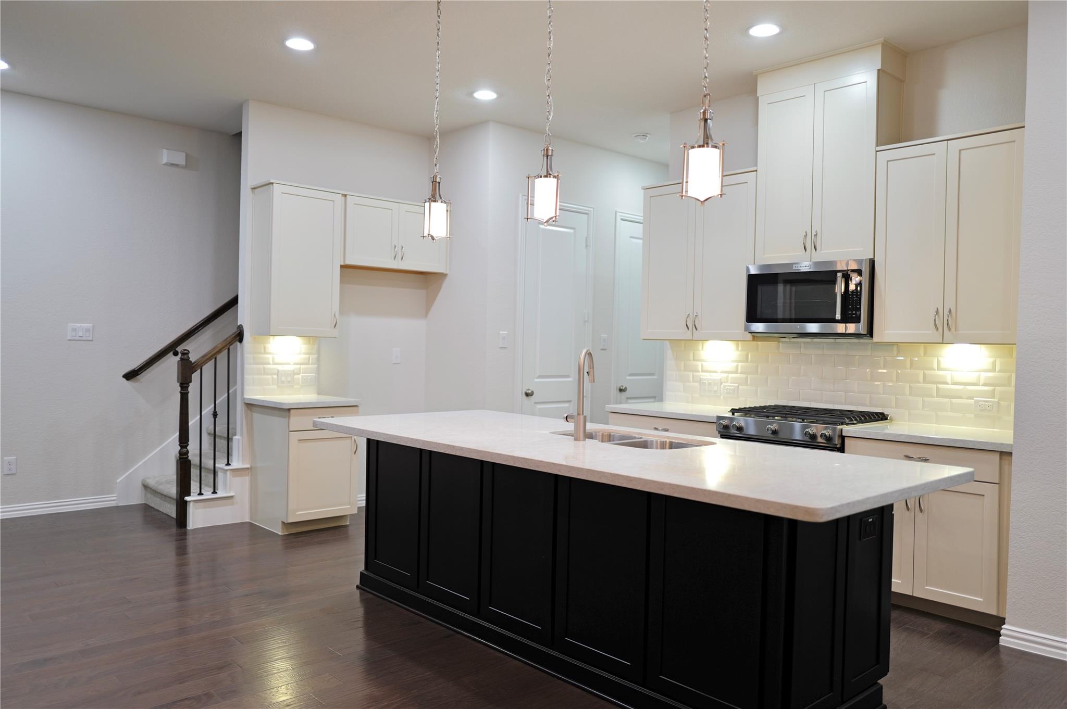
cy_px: 354
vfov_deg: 46.3
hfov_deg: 65.5
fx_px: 829
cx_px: 534
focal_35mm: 28
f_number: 1.8
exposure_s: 1/100
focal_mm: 28
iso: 100
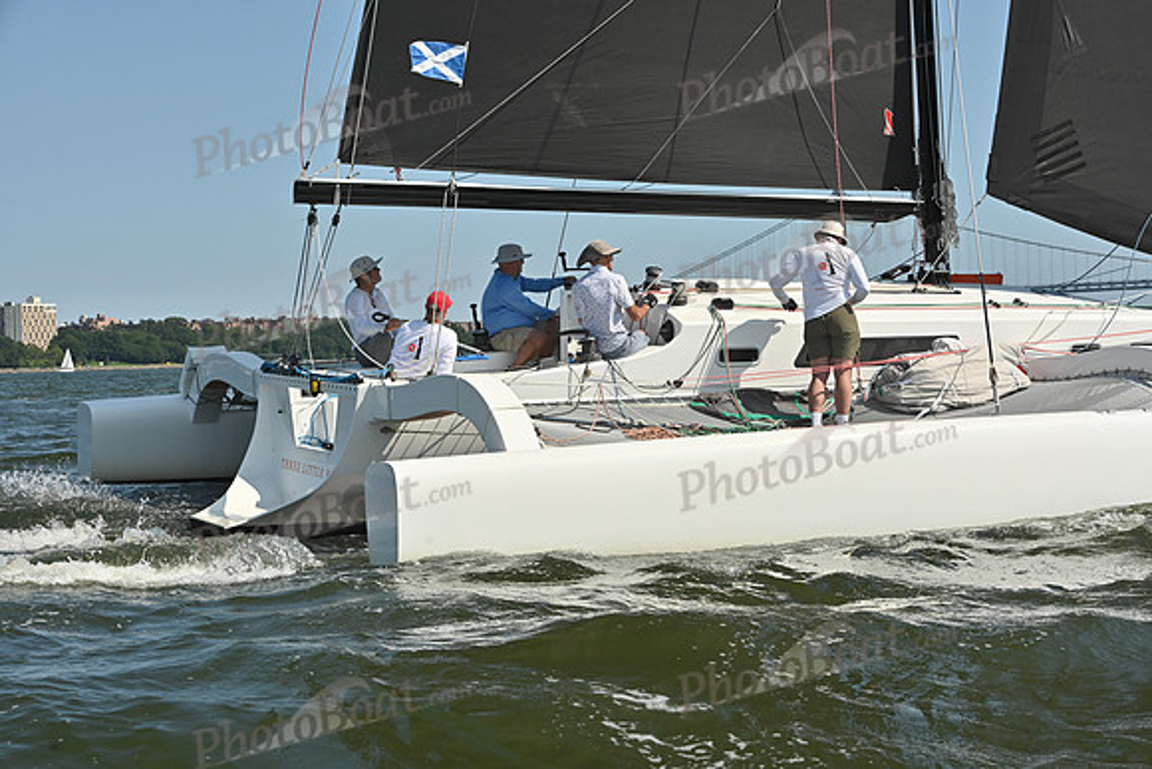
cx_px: 576
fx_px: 2400
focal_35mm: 75
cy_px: 384
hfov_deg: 27.0
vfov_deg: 18.2
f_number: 11
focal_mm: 75
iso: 320
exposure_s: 1/1250
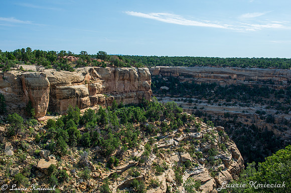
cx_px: 146
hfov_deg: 60.3
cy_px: 96
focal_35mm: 31
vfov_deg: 42.3
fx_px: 250
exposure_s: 1/200
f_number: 11
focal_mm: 31
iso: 100
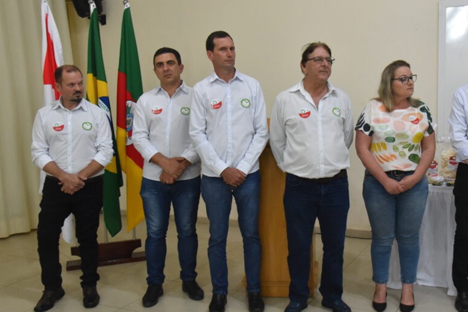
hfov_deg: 48.0
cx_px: 290
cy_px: 171
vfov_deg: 33.4
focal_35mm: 40
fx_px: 520
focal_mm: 30
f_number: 7.1
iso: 6400
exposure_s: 1/200
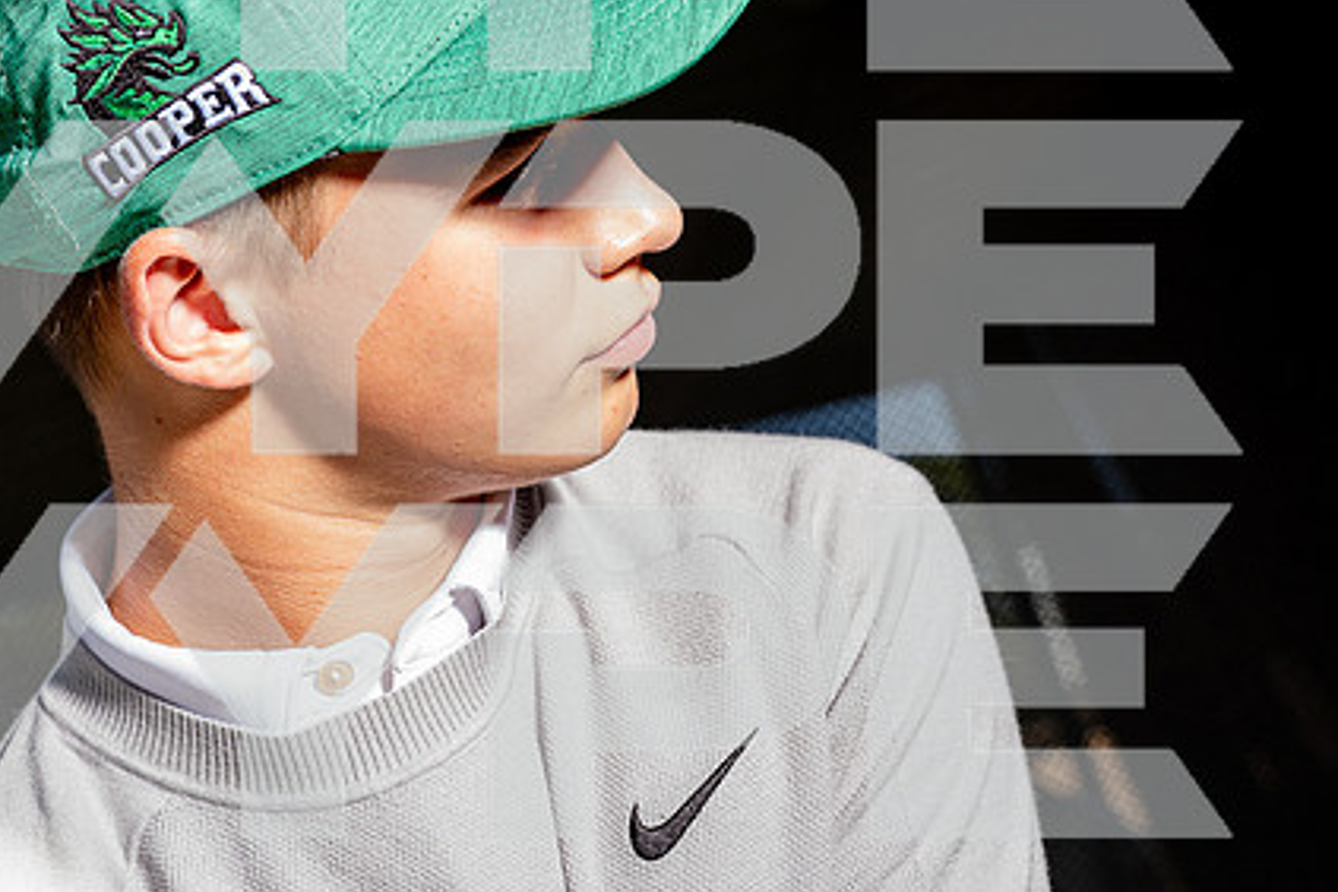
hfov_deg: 29.8
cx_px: 422
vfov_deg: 20.2
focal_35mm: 67
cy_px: 280
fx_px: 2490
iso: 100
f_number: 5.6
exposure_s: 1/250
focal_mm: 46
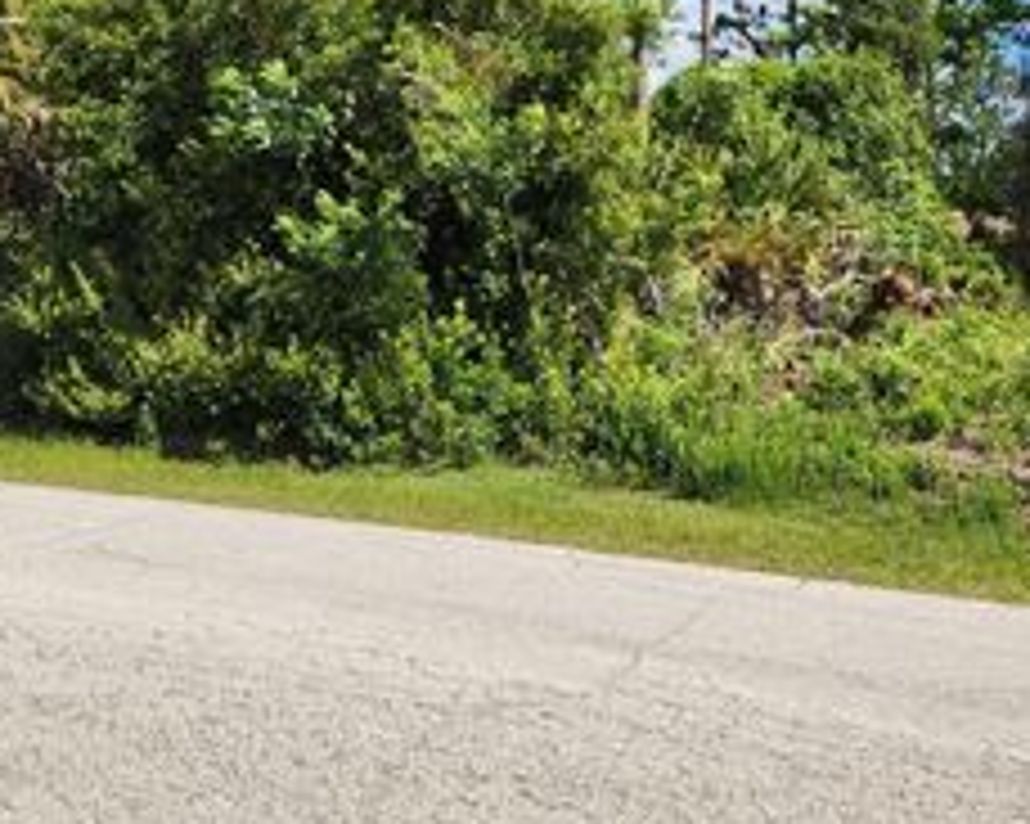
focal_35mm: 49
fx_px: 1493
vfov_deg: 29.1
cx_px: 445
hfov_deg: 38.0
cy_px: 29
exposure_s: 1/2277
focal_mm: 5.4
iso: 20
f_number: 1.8
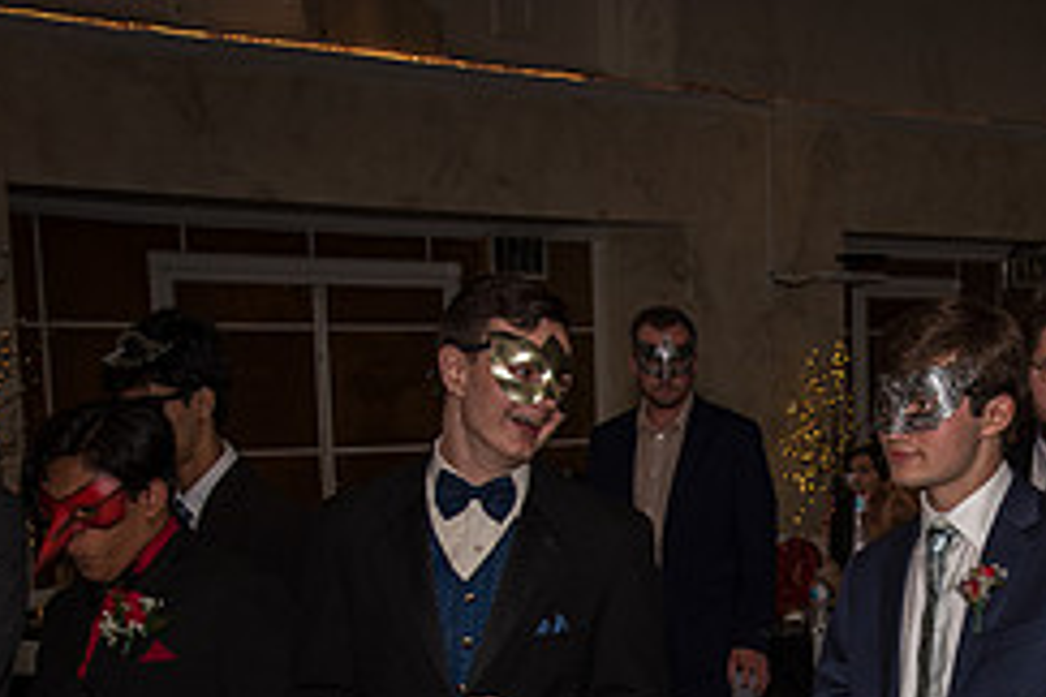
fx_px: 3196
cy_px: 828
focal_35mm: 110
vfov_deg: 12.2
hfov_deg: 18.3
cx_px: 947
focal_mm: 46
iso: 200
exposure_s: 1/80
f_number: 7.1
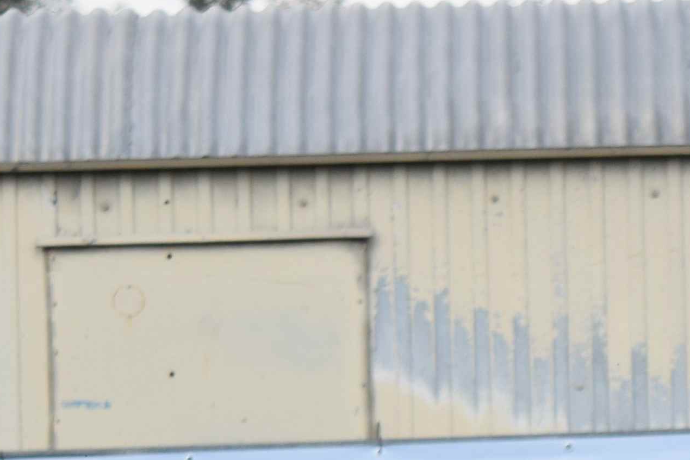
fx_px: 10598
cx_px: 632
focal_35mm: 553
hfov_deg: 3.7
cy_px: 980
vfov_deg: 2.5
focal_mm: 78
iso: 400
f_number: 6.3
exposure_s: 1/1600
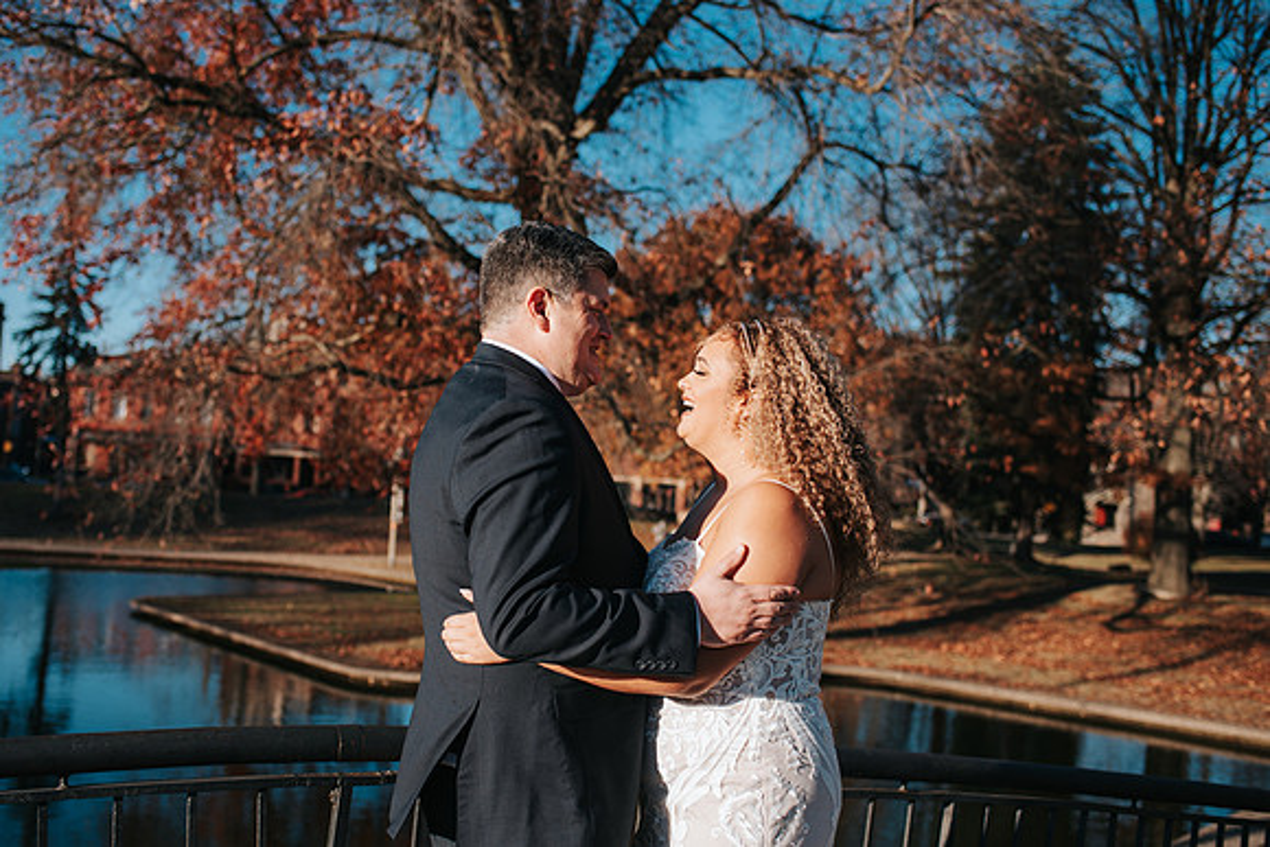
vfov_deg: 34.7
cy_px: 423
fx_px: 1358
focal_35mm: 38
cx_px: 572
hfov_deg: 50.0
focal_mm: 35
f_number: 2.8
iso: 160
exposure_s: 1/1600
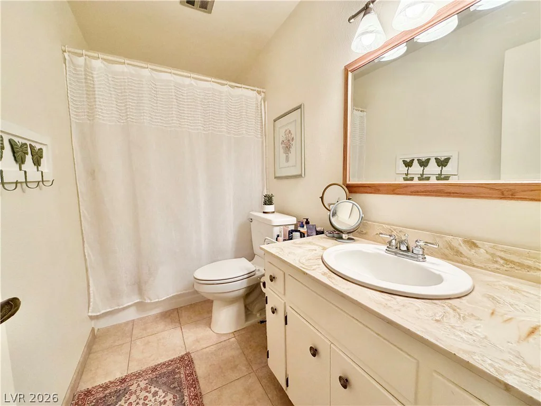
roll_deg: +1.3
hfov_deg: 102.1
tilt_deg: -5.6
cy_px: 203
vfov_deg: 85.7
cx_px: 270
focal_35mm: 14
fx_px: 219
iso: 250
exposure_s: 1/120
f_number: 2.2
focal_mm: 2.22
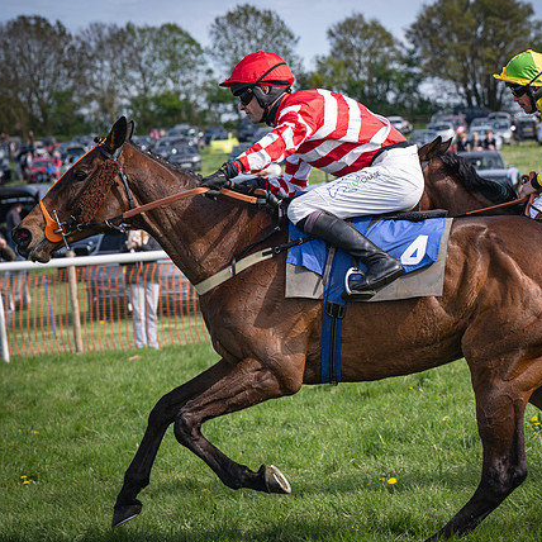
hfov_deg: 12.4
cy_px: 265
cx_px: 350
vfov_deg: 12.4
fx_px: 2498
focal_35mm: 141
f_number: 4
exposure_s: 1/2500
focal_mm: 70
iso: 400
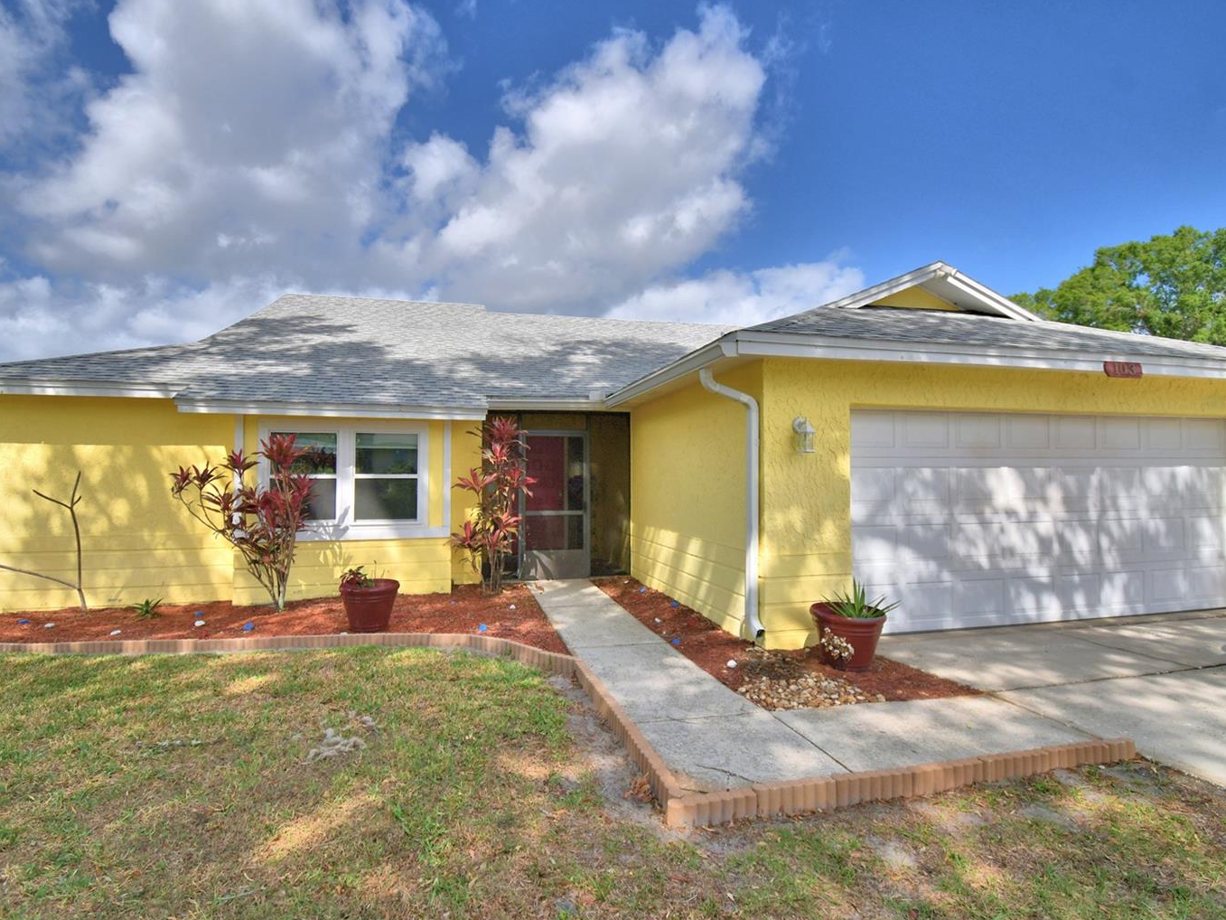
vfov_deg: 74.7
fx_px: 602
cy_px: 456
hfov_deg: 91.0
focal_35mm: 17
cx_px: 602
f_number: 4.5
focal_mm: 10
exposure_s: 1/1250
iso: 100
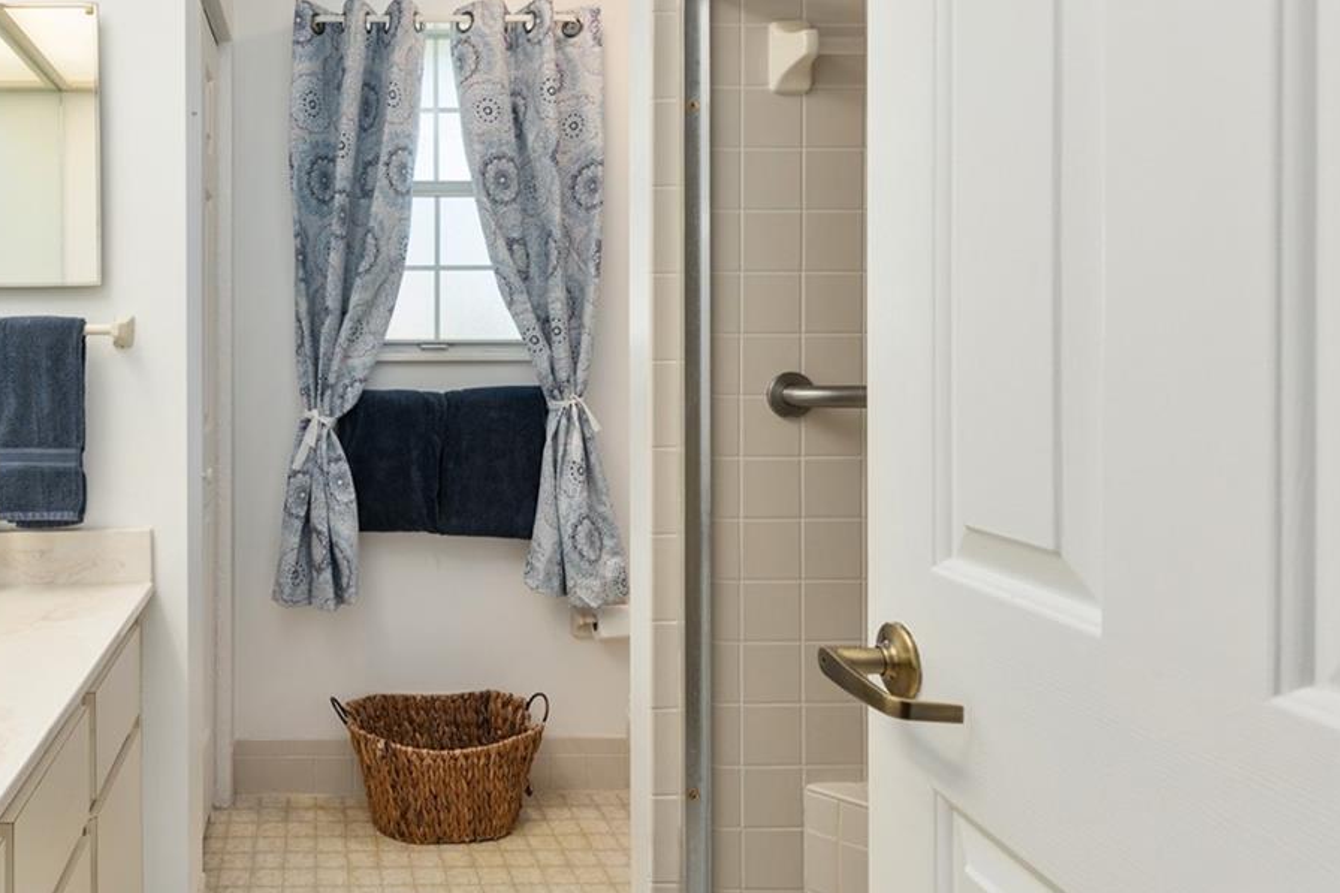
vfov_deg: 51.0
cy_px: 365
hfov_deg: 66.5
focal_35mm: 25
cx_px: 317
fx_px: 930
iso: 320
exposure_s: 1/5
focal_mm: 14
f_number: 7.1
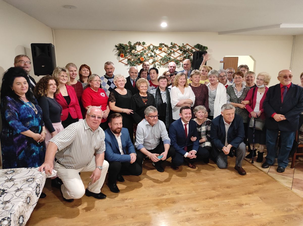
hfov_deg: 69.4
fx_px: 219
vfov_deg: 54.8
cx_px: 152
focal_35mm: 25
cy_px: 113
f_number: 1.89
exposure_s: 1/20
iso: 1413
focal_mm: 5.43
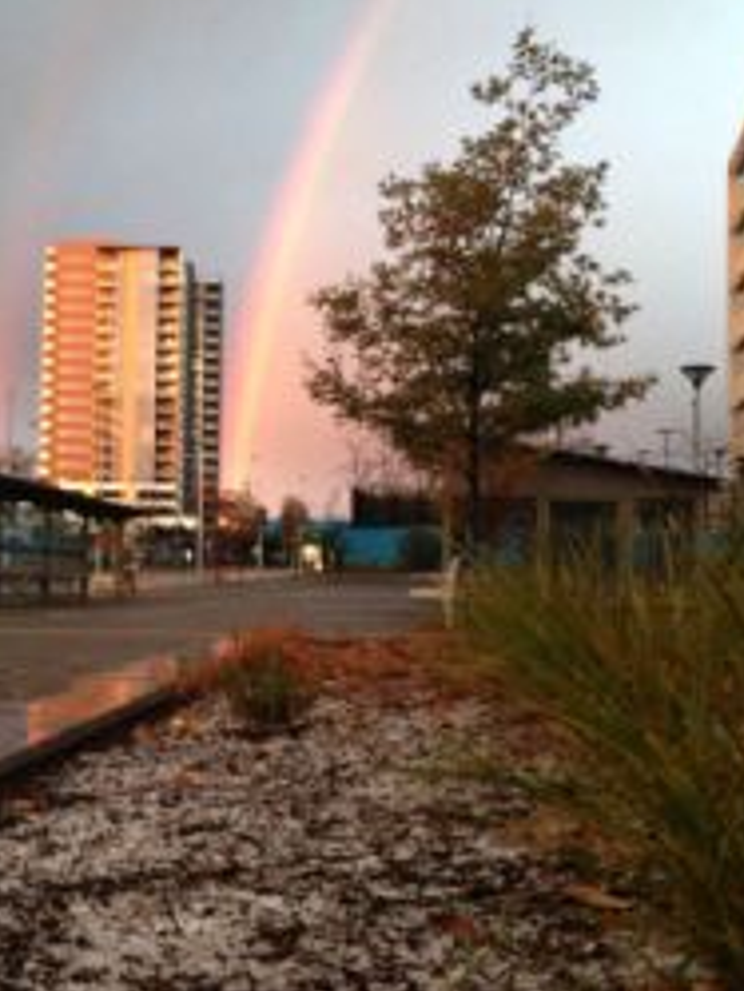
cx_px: 179
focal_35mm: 53
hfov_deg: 27.1
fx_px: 1518
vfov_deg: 36.1
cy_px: 470
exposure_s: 1/20
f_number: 2.4
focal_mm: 4.13
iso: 160
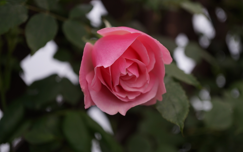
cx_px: 121
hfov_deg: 43.5
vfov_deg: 28.0
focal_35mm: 46
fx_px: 305
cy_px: 75
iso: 100
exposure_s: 1/100
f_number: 3.5
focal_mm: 30
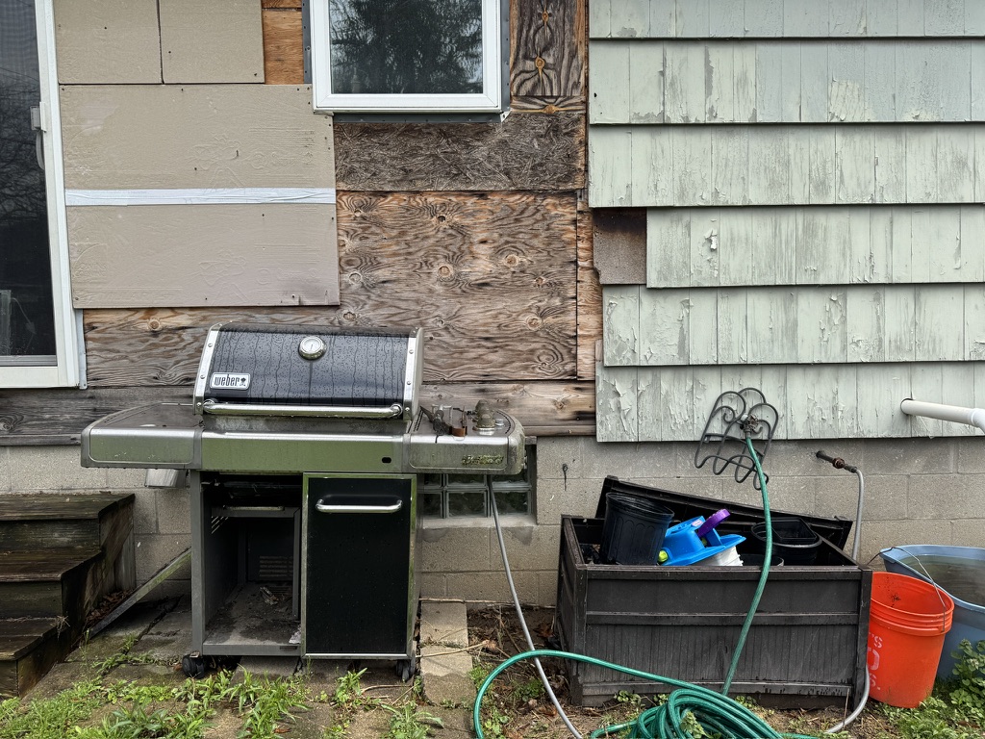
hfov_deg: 71.6
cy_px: 370
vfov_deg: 56.8
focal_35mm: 24
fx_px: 683
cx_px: 492
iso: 80
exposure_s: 1/1524
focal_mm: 6.76
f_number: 1.78
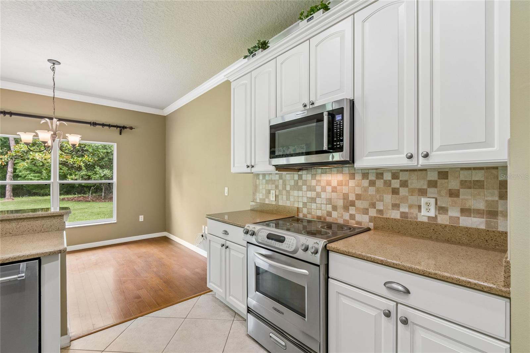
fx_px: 221
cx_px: 265
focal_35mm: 15
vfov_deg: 77.3
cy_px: 176
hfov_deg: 100.4
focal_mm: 10
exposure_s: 1/15
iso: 100
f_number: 7.1
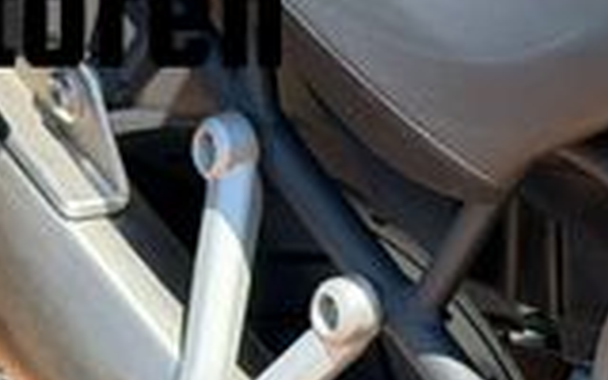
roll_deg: +0.5
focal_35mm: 204
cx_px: 1011
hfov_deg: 9.9
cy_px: 726
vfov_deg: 6.3
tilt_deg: -26.3
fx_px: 3380
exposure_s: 1/1242
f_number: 1.78
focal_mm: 6.76
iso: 100
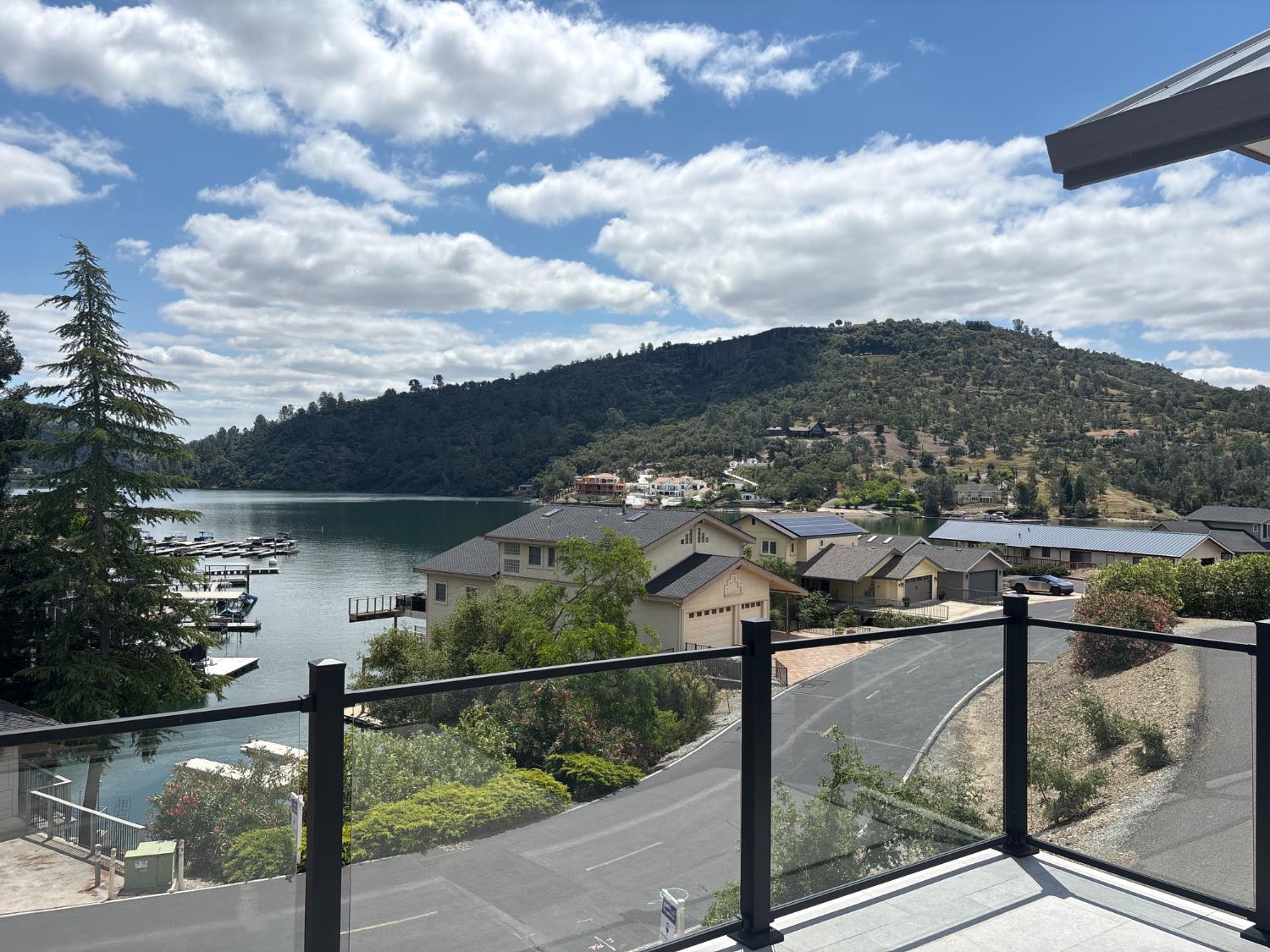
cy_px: 476
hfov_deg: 67.3
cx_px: 635
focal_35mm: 26
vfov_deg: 53.1
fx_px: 954
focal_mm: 5.96
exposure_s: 1/6329
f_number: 1.6
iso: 50
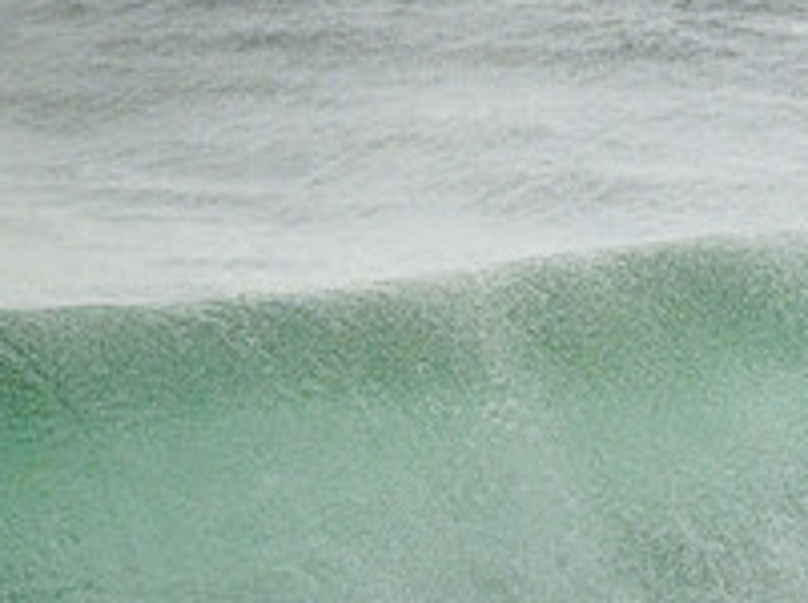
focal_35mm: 2224
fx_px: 51819
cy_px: 641
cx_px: 900
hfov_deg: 0.9
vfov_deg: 0.7
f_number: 11
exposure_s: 1/2500
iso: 1800
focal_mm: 800
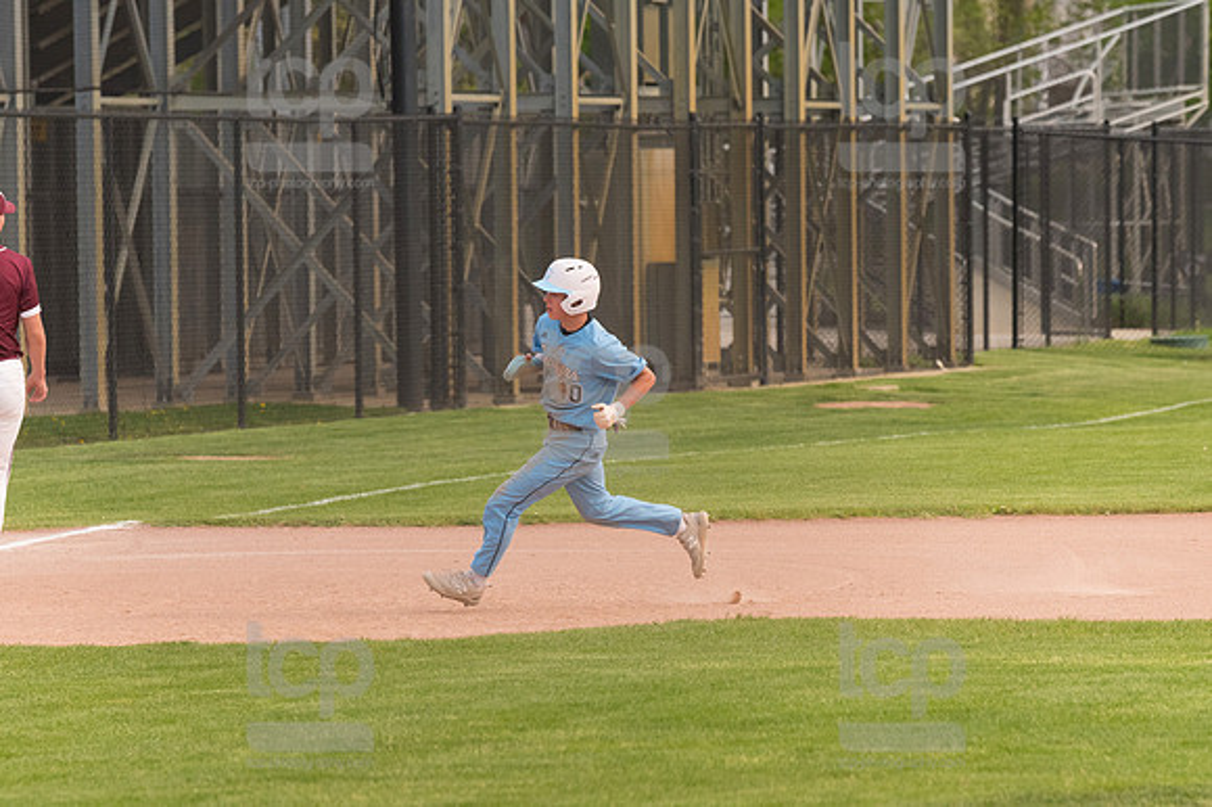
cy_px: 404
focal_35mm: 300
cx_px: 606
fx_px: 10094
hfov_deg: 6.9
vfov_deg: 4.6
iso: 1000
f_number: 5.6
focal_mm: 200
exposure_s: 1/2000
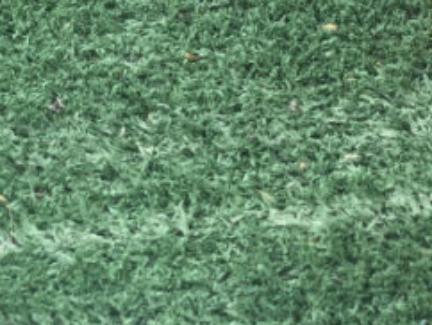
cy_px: -364
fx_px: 2861
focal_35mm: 229
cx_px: 536
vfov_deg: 6.3
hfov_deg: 8.5
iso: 16
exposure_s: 1/208
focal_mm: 6
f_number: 2.4
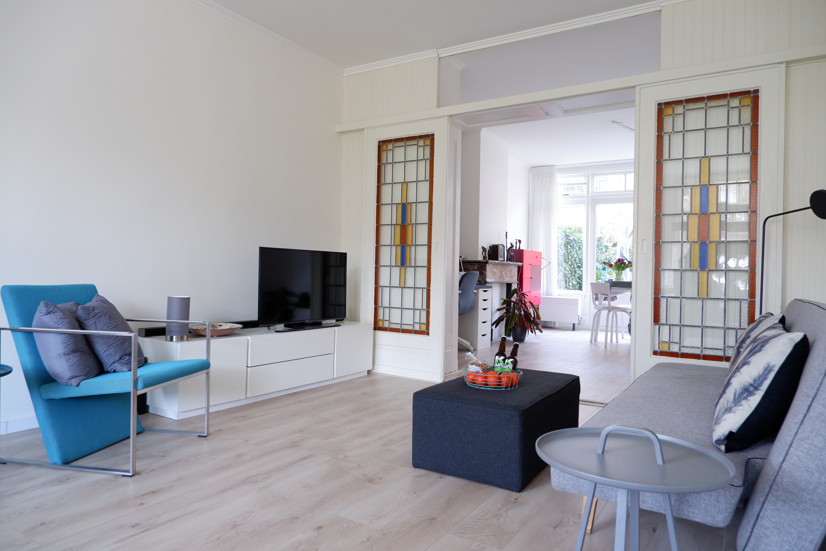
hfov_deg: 76.1
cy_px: 276
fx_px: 528
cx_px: 413
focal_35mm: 23
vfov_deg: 55.1
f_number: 3.5
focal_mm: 15
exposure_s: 1/25
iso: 640
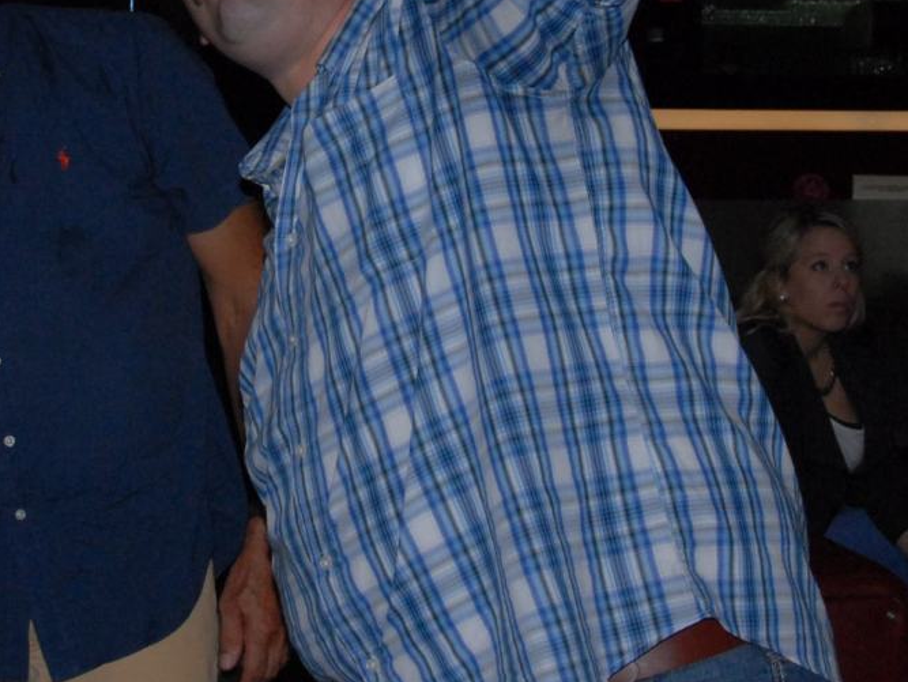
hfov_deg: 17.5
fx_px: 2947
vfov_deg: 13.1
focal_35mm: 112
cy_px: 151
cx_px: 342
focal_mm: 29
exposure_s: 1/60
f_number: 11
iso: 640
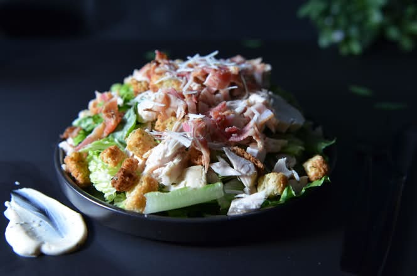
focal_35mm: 36
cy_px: 138
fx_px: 416
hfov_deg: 53.2
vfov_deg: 36.7
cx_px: 208
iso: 1600
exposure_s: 1/60
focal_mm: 24
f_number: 2.8
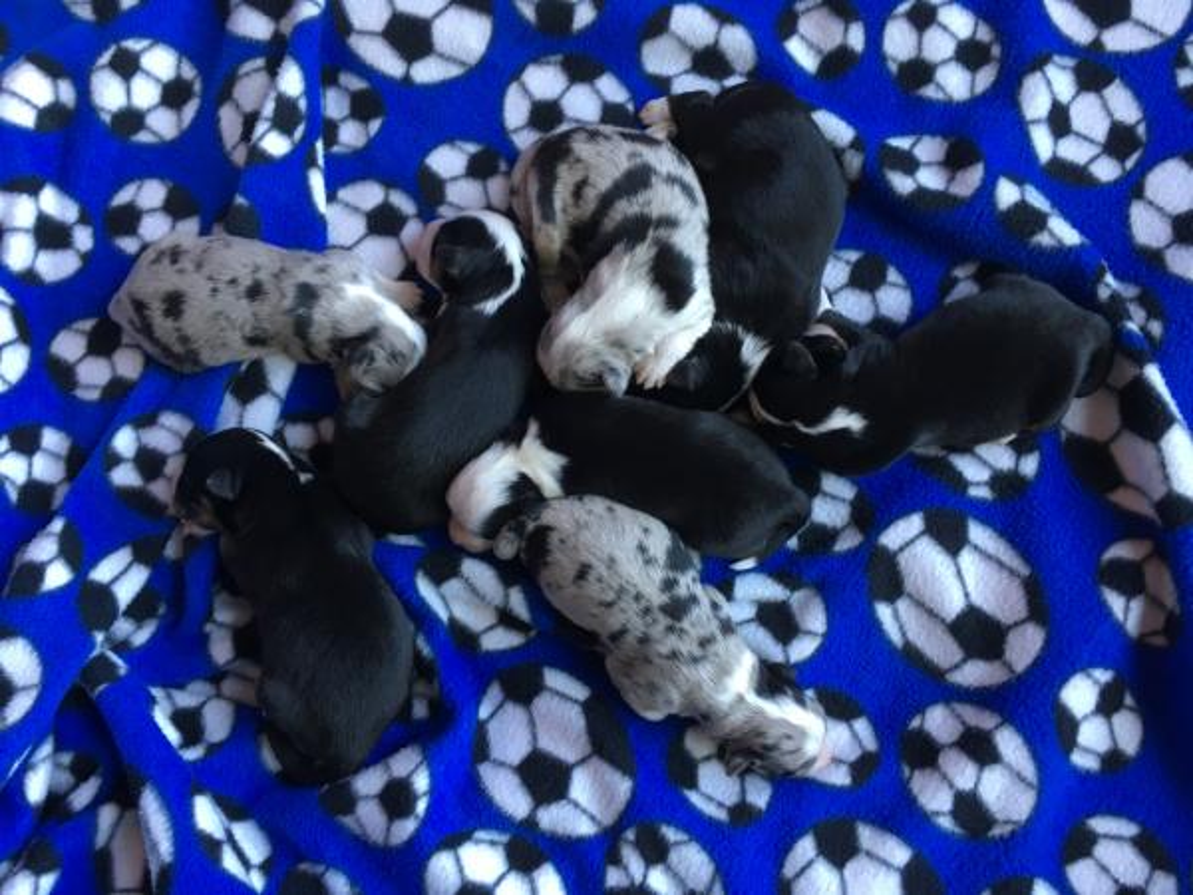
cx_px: 596
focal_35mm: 29
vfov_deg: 48.2
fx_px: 999
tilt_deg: -81.4
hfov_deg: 61.7
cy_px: 448
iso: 64
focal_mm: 4.15
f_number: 2.2
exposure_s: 1/30
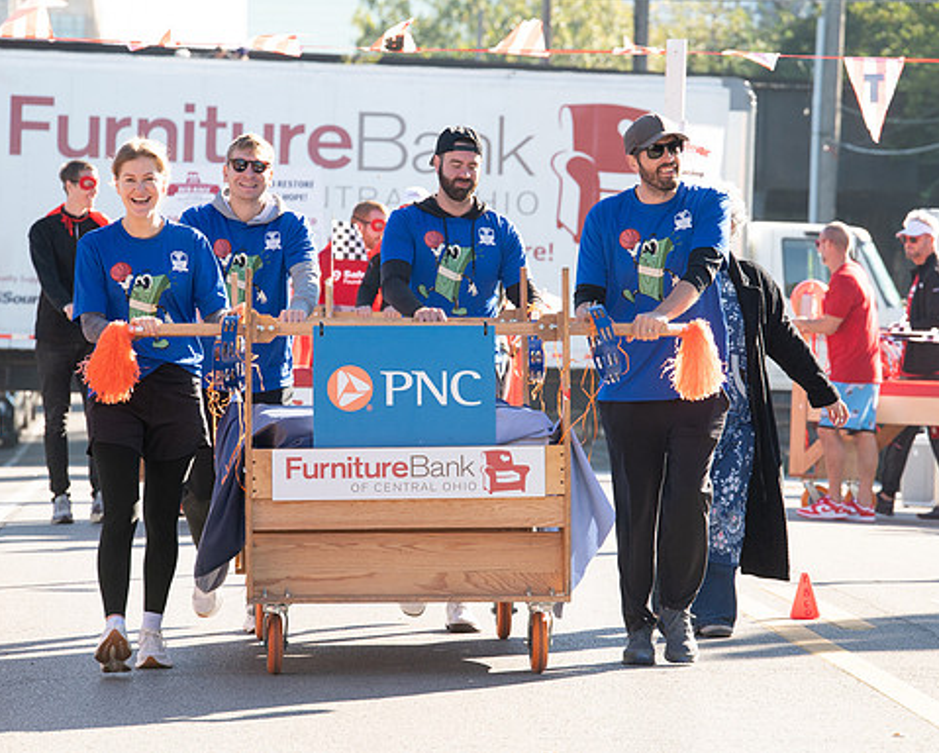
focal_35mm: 241
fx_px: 6703
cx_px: 477
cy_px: 378
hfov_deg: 8.0
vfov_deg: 6.4
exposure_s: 1/400
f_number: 8
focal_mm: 195
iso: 640
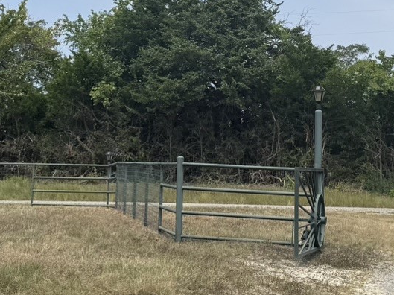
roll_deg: +0.1
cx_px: 296
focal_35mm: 93
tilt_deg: +7.8
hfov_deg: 20.9
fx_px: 1058
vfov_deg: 15.7
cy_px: 28
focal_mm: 6.76
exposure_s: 1/5814
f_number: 1.78
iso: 80
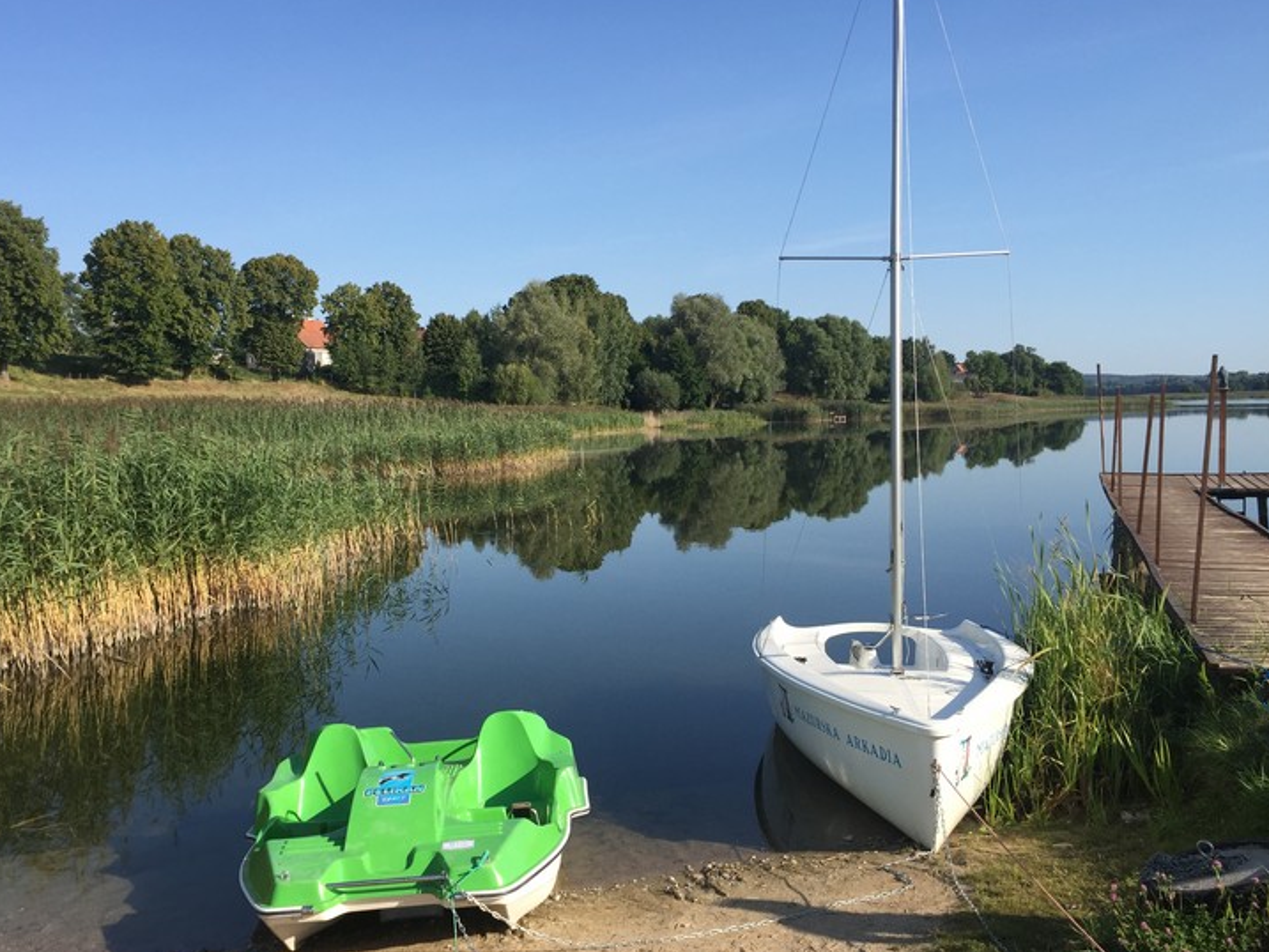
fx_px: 1210
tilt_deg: -3.7
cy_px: 501
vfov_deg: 42.9
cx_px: 559
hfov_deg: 55.2
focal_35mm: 33
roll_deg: +1.0
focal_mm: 4.15
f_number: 2.2
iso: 32
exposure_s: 1/1522
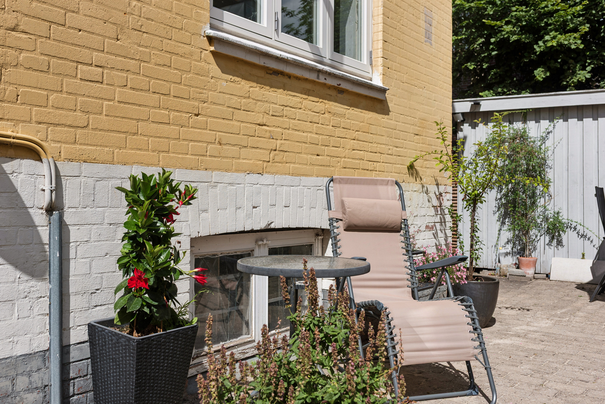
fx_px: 588
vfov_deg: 37.9
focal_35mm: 35
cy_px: 202
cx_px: 302
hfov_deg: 54.4
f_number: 8
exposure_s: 1/1500
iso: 200
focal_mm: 35
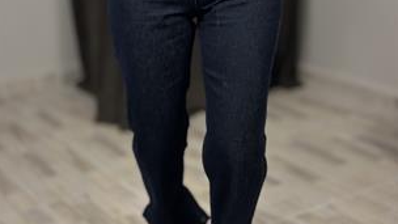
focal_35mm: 71
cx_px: 199
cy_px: 96
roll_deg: +2.8
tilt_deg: -41.3
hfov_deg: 29.7
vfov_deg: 17.0
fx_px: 749
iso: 64
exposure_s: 1/100
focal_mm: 6.86
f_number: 1.78
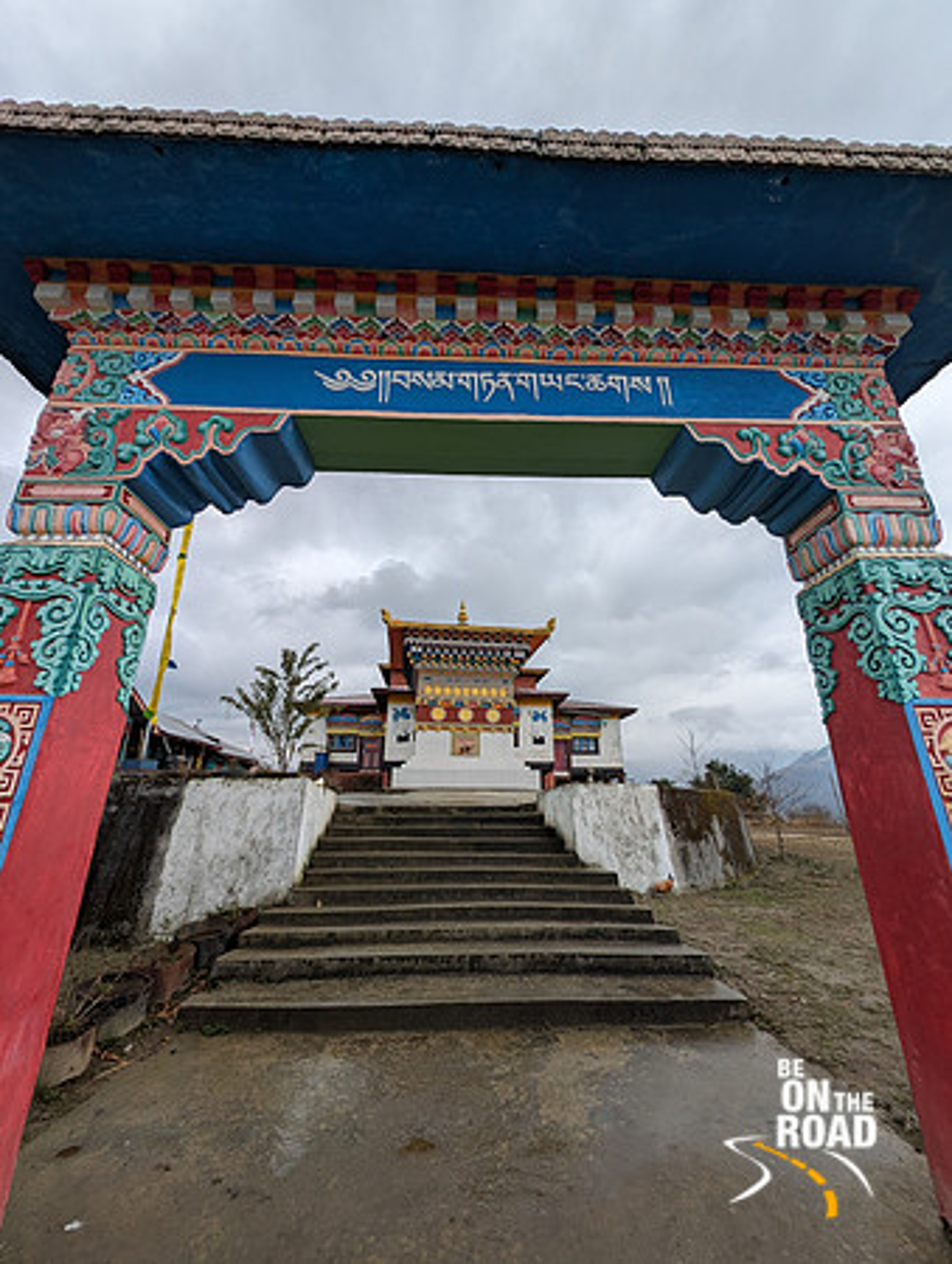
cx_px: 476
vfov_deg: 110.4
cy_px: 632
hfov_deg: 94.7
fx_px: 439
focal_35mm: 12
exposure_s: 1/847
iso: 44
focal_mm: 2.23
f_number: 1.95
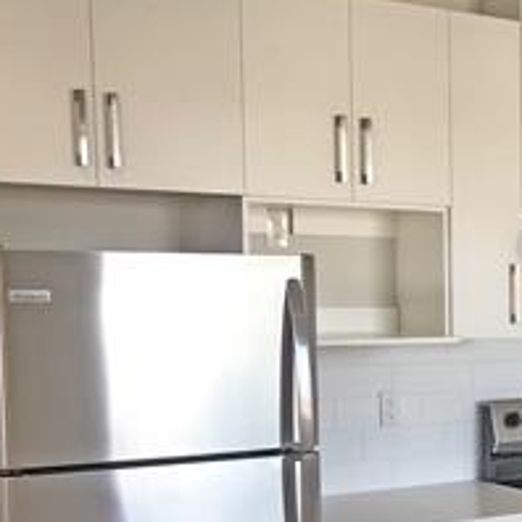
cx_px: 770
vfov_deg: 21.3
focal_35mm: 80
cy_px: 440
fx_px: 1365
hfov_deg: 19.1
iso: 25
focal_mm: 3.99
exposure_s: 1/60
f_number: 1.8
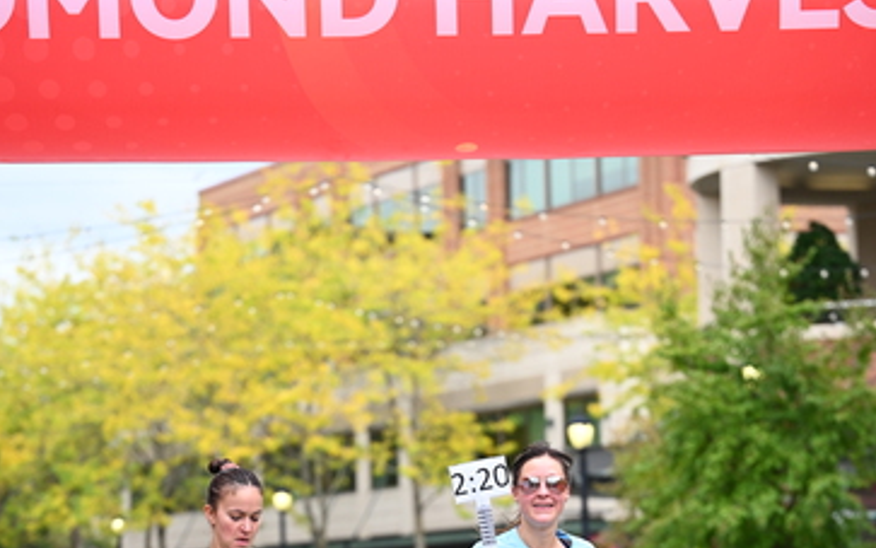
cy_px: 591
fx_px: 3176
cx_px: 436
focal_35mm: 133
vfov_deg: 9.8
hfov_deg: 15.7
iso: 640
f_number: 2.8
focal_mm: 86
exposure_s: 1/2000
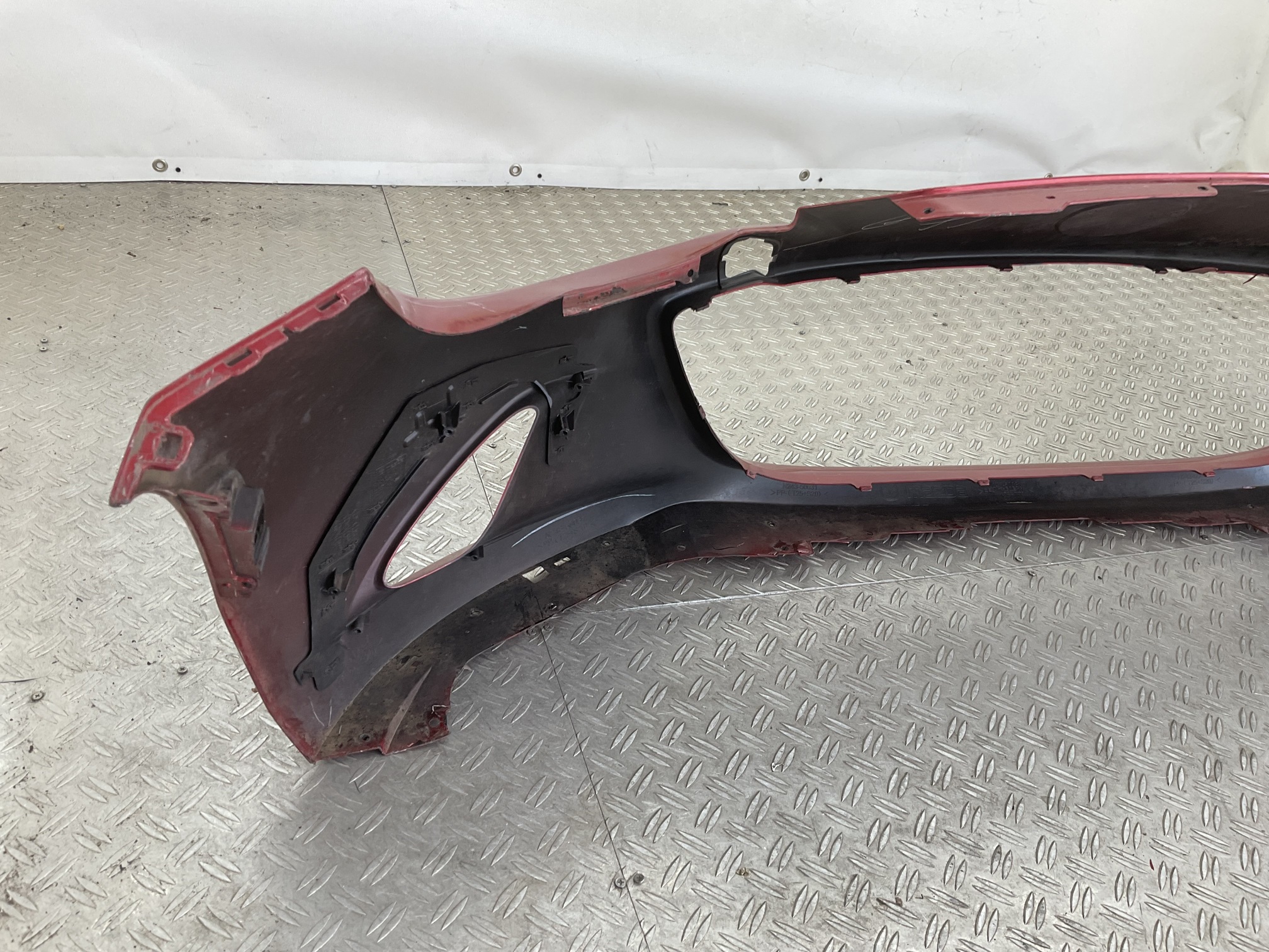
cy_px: 476
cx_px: 634
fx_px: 1063
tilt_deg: -32.3
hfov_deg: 61.7
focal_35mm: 29
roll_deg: -10.6
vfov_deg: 48.2
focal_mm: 3
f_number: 1.8
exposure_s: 1/100
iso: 25
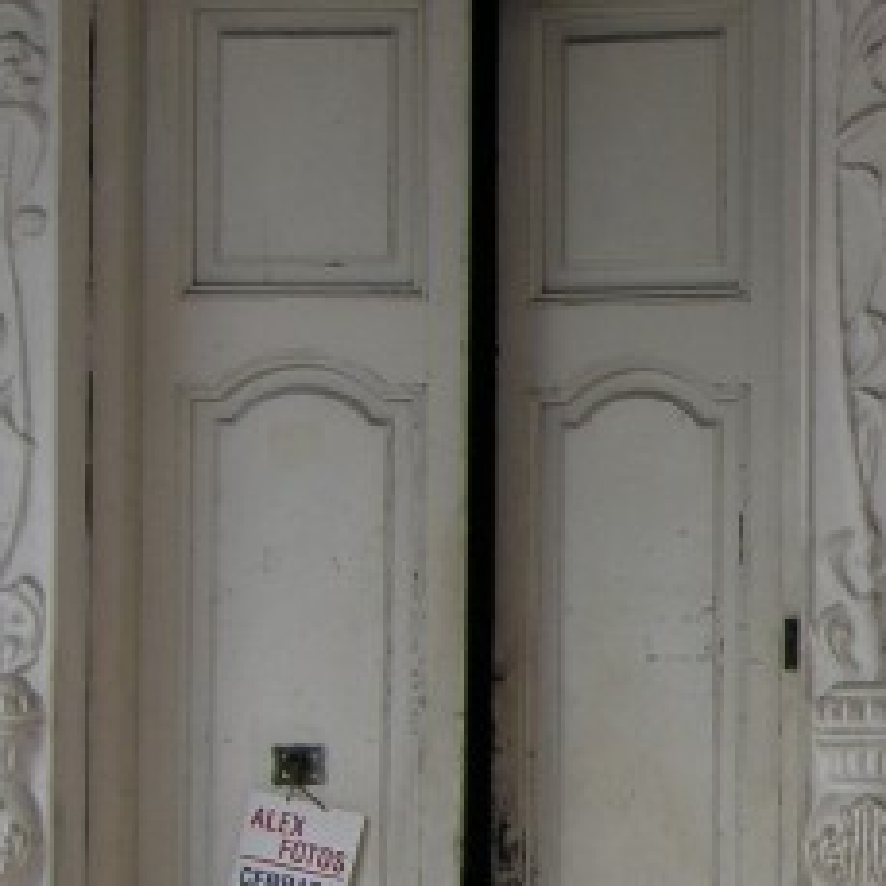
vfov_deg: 7.1
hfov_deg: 7.0
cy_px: 619
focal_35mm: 245
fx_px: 7095
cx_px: 1470
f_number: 4
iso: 50
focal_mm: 15.7
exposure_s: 1/117
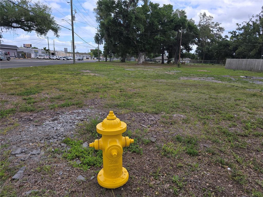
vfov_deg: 58.9
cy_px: 98
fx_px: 175
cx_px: 132
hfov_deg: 73.9
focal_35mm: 23
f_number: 1.7
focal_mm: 6.3
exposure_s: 1/563
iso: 12
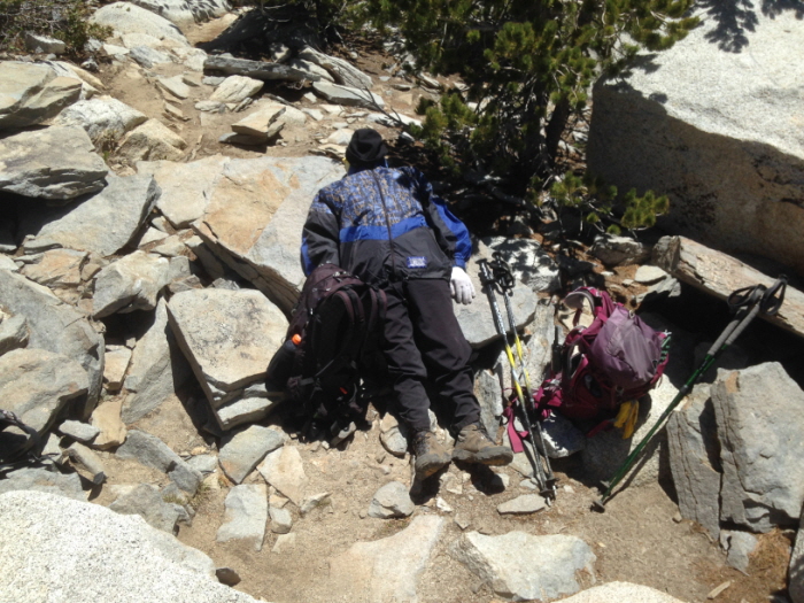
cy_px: 302
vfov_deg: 42.9
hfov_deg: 55.4
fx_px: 766
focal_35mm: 33
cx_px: 402
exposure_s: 1/1642
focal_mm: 4.12
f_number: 2.4
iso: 50
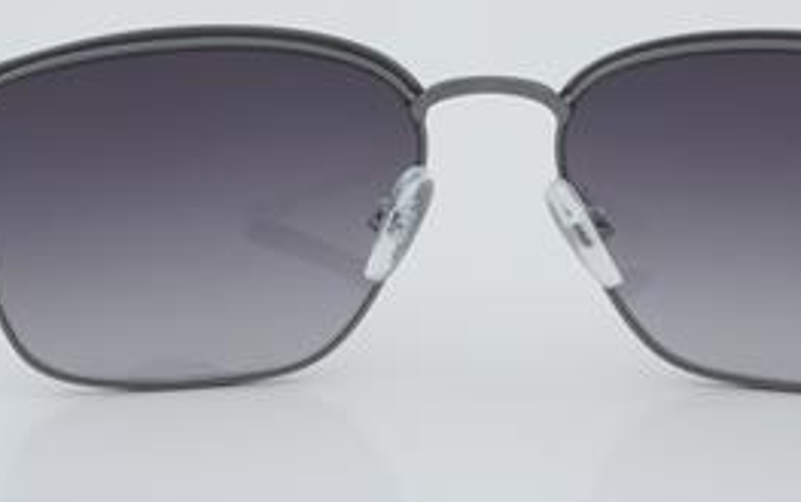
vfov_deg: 11.3
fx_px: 2535
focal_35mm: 116
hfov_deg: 17.9
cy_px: 149
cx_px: 493
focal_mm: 50
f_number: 32
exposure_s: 1/3
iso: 100
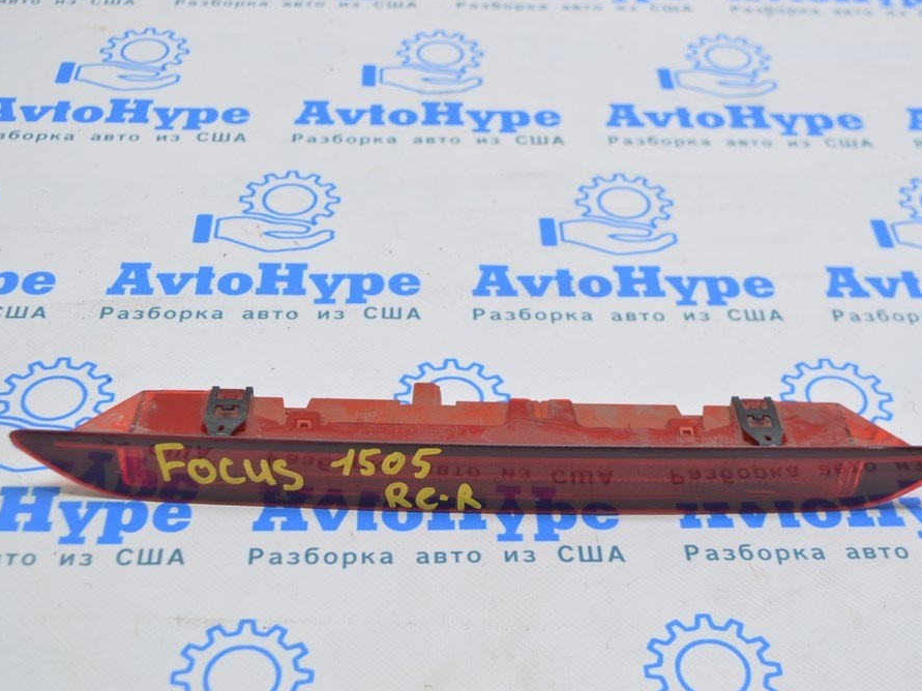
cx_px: 481
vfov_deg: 27.5
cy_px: 348
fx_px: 1411
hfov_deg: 36.2
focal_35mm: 53
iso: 400
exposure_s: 1/25
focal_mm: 32
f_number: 5.6
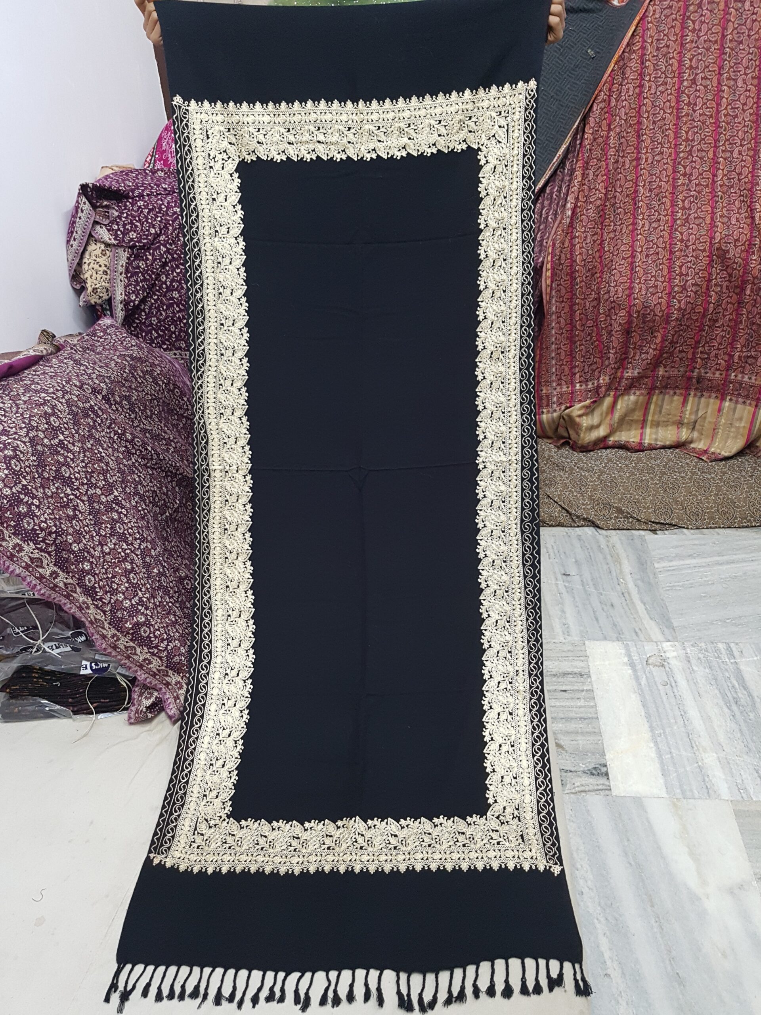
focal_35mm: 26
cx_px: 380
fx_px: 762
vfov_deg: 67.3
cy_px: 508
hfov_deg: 53.1
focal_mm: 4.2
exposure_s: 1/25
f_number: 1.7
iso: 250
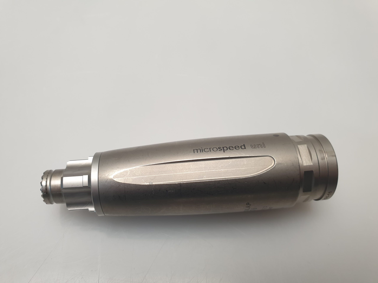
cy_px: 142
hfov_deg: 67.3
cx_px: 189
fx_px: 284
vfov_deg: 53.1
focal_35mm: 26
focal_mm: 4.3
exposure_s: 1/50
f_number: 2.4
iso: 64
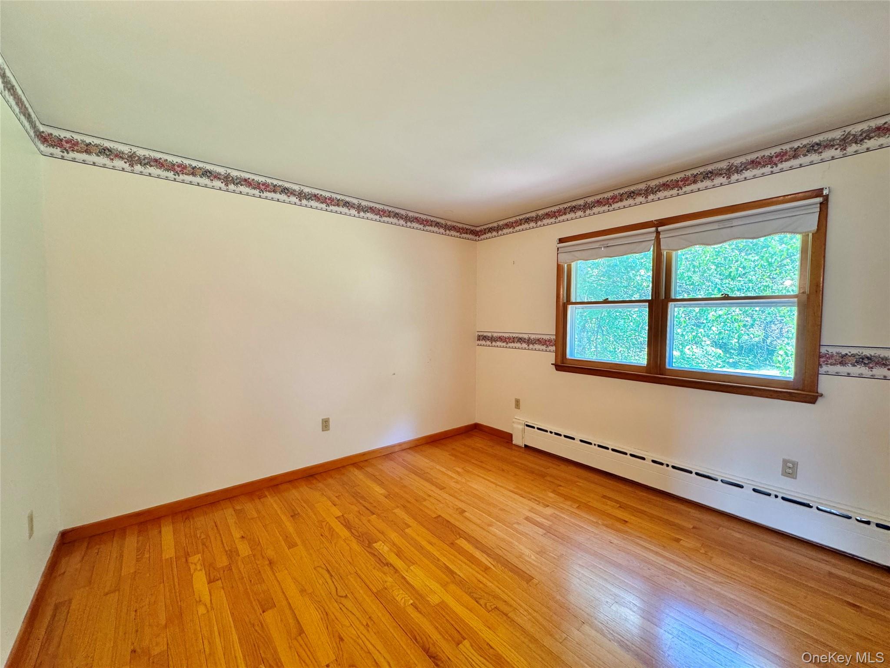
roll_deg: -0.2
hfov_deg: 102.1
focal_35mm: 14
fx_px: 360
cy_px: 334
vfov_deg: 85.7
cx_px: 445
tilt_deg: -3.2
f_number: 2.2
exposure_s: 1/60
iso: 200
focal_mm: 2.22
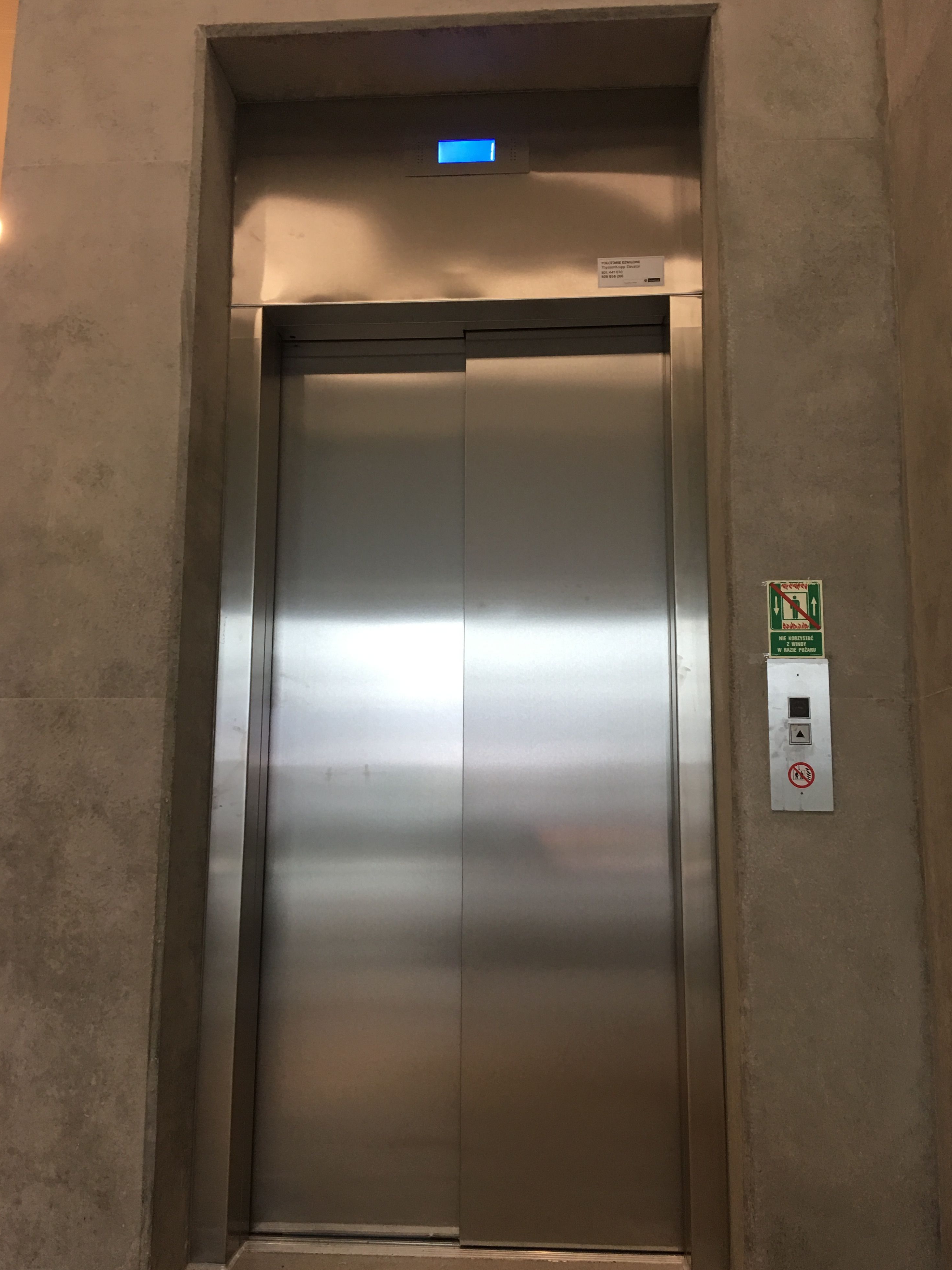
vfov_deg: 60.0
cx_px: 470
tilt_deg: +9.3
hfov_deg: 46.8
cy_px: 654
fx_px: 1100
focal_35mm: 30
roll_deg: -0.4
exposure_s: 1/17
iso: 50
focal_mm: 4.15
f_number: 2.2
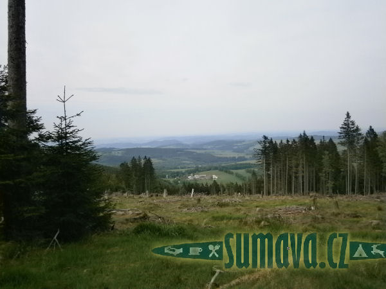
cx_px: 193
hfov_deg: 67.3
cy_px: 144
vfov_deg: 53.1
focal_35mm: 26
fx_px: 290
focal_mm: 4.7
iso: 80
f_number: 8
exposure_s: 1/125
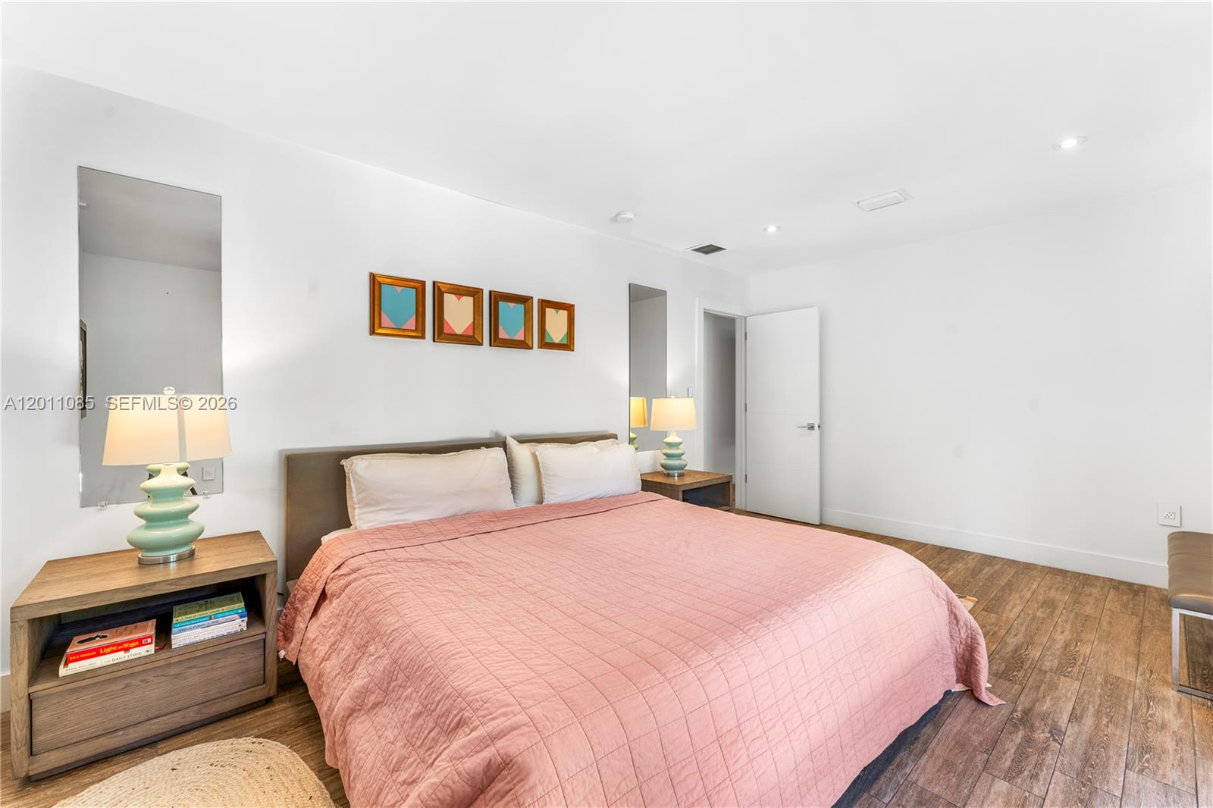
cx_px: 606
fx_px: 472
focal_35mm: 14
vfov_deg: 81.2
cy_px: 404
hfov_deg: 104.3
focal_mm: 14
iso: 100
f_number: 9
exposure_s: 1.3
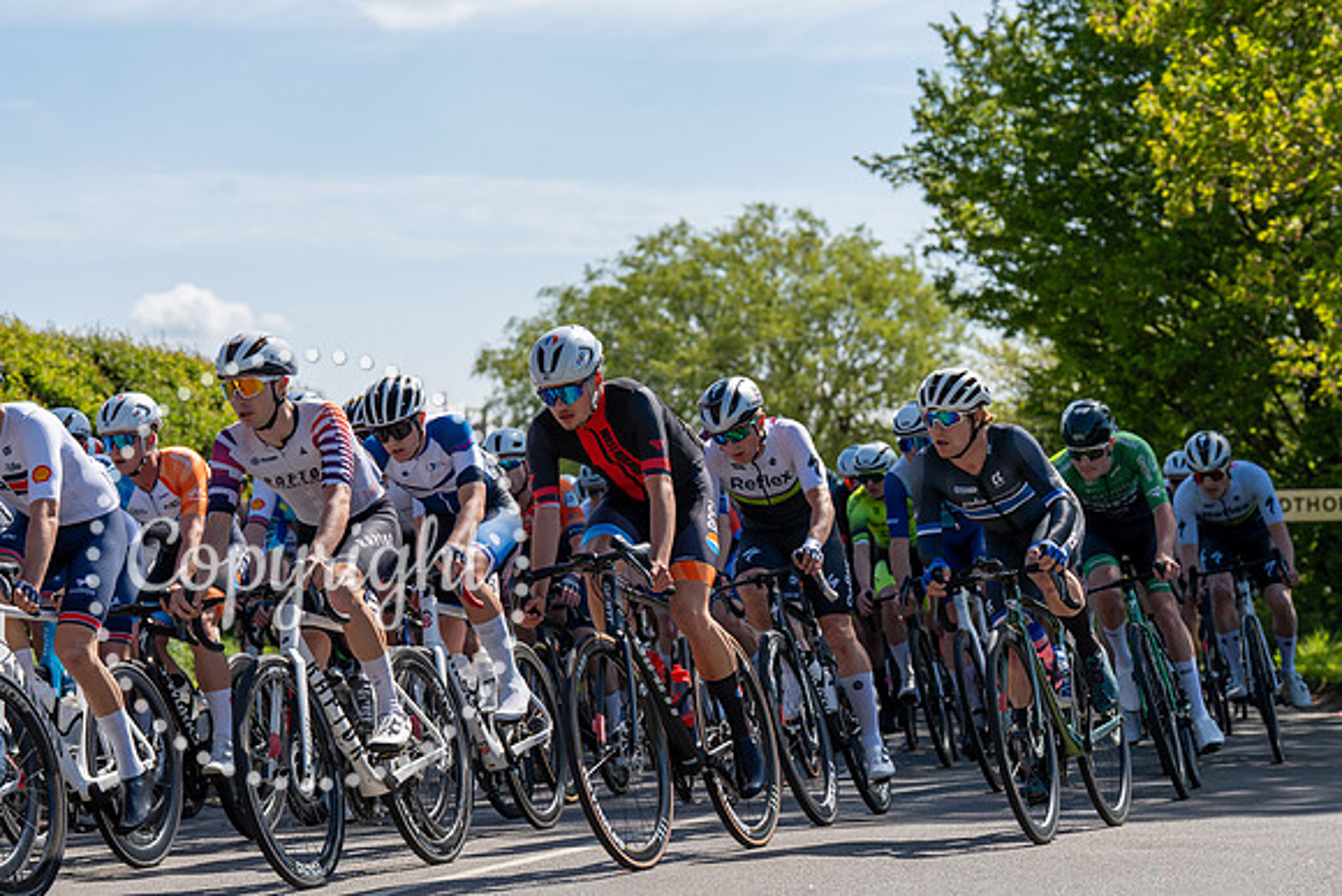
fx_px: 3840
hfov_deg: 19.8
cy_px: 448
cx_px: 671
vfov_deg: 13.3
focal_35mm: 103
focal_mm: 103
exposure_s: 1/1000
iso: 200
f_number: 5.6
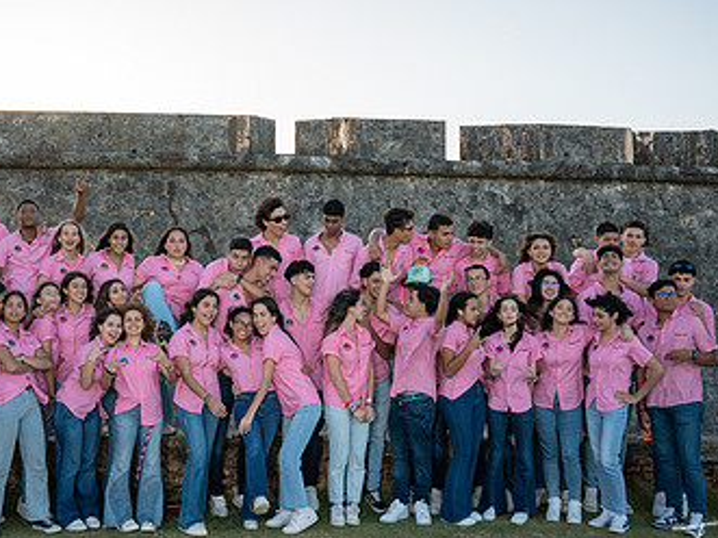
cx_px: 258
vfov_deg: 32.8
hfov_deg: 42.5
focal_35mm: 44
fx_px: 912
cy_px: 312
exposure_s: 1/250
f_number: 5.6
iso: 200
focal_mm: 24
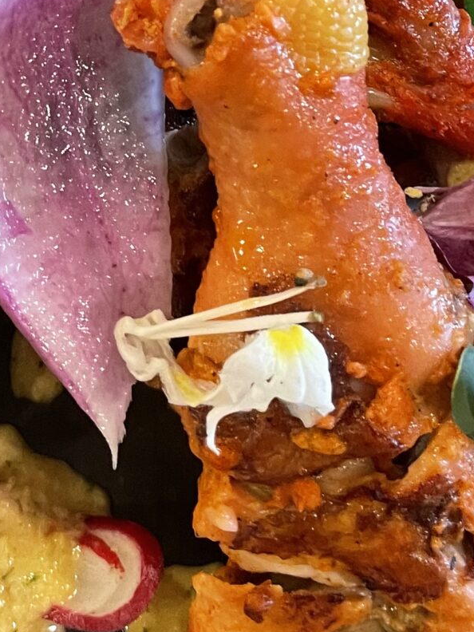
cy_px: -171
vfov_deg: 21.3
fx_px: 1534
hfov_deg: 17.5
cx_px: 174
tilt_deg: -59.6
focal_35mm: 84
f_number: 1.6
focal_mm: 4.2
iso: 250
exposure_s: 1/60
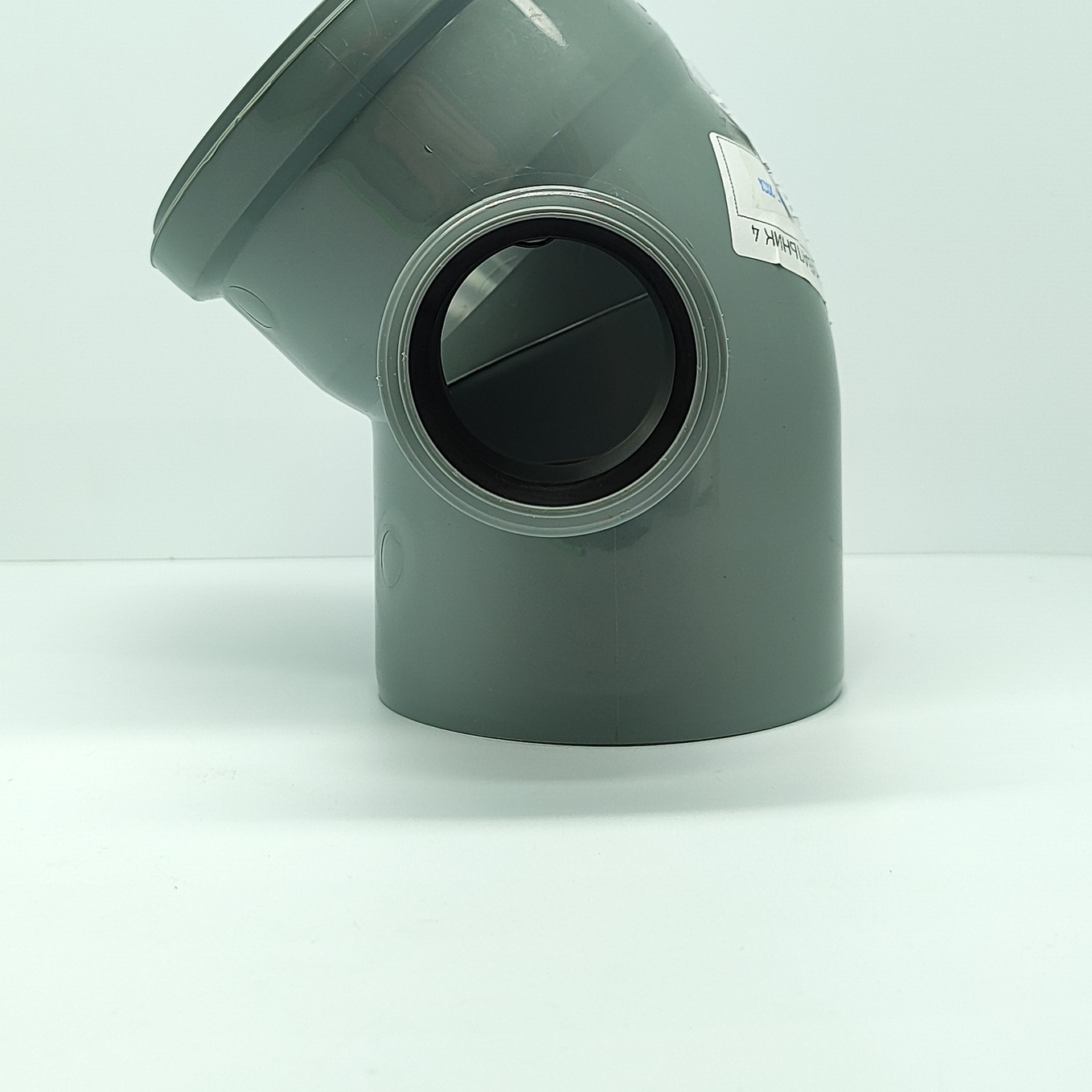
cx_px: 534
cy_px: 328
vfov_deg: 52.5
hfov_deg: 54.0
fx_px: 1071
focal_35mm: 30
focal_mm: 5.89
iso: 160
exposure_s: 1/160
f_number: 1.89
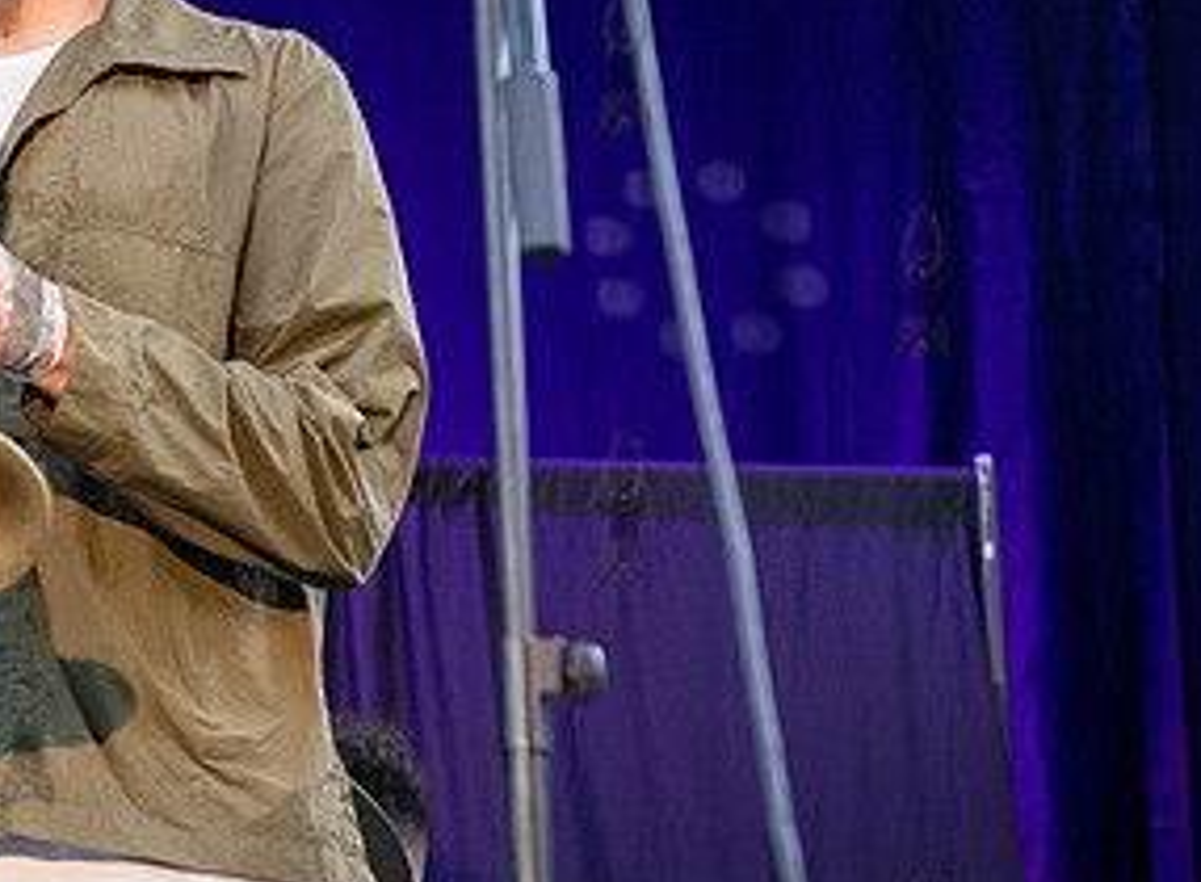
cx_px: -8
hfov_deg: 14.3
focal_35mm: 137
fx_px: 4718
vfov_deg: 10.7
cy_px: 252
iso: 2500
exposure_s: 1/640
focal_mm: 52
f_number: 4
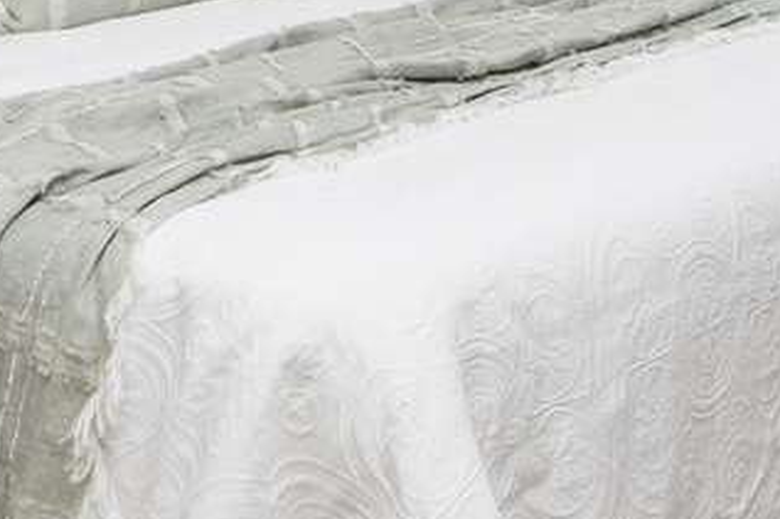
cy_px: -330
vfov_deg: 13.1
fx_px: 2100
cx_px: 436
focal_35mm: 97
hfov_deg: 21.0
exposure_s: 1/13
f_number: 6.3
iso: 320
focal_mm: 16
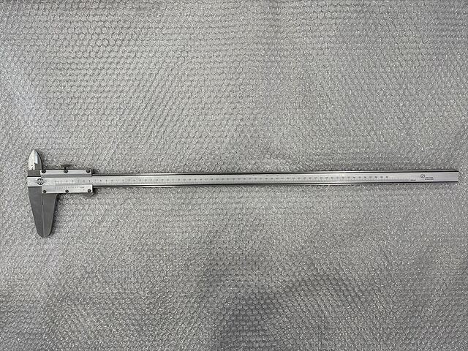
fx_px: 352
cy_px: 176
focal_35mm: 26
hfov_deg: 67.3
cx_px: 234
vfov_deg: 53.1
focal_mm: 5.1
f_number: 1.6
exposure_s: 1/121
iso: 64
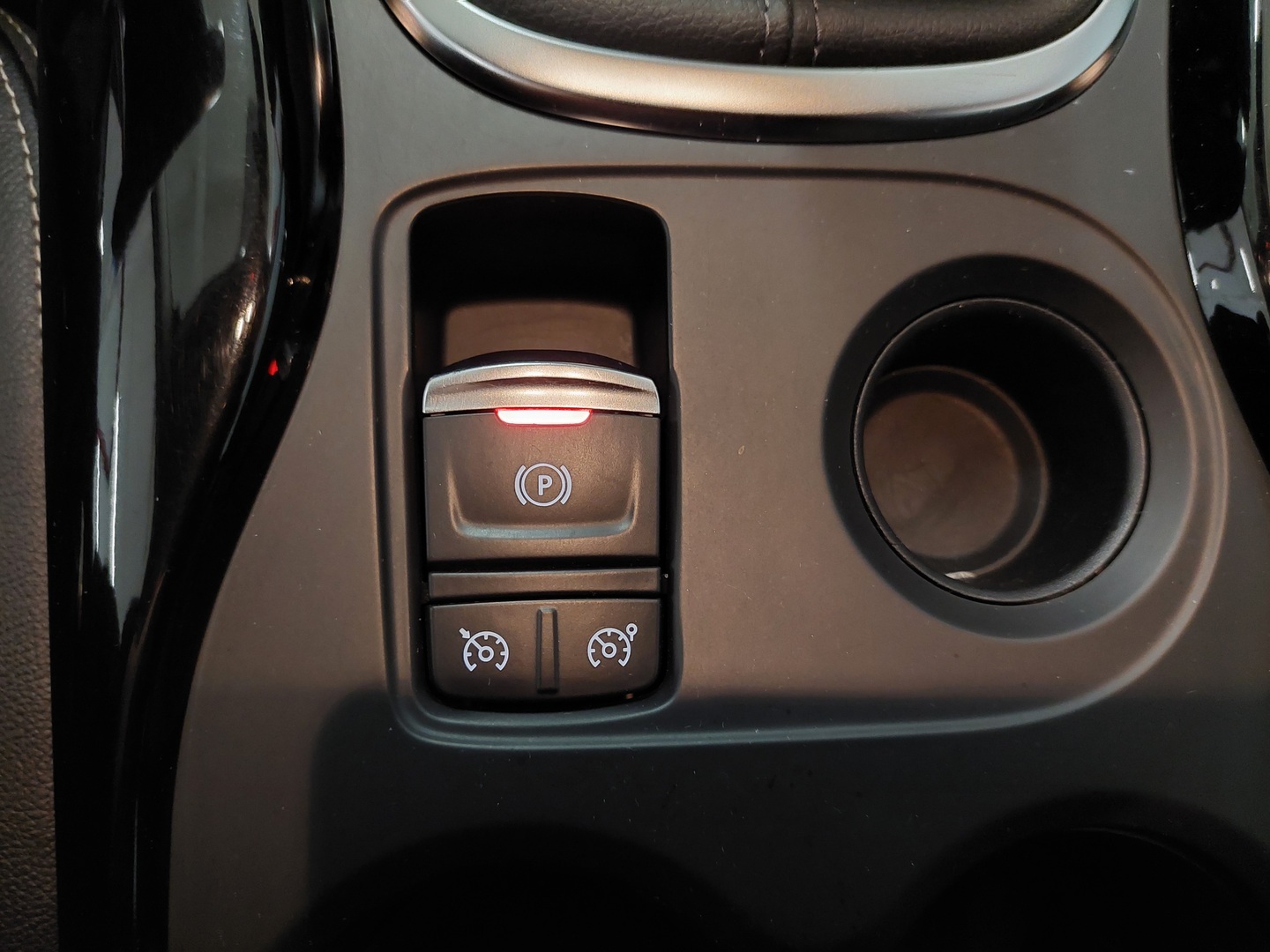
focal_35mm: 25
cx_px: 635
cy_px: 476
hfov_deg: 69.4
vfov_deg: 54.9
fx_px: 917
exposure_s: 1/25
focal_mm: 5.23
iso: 640
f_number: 1.8
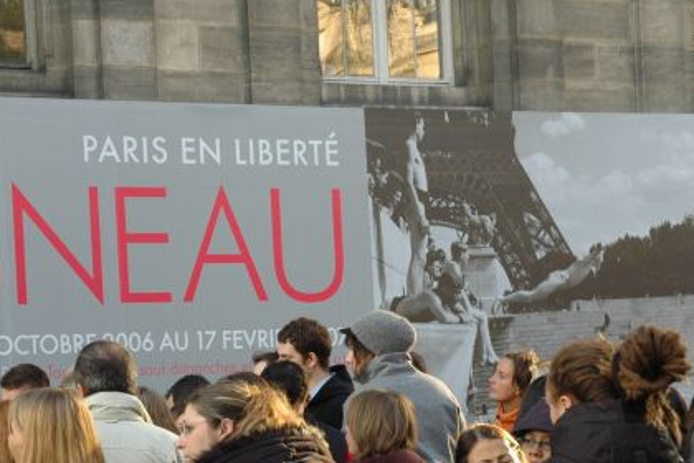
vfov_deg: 13.2
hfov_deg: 19.7
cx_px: 164
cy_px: 387
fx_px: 1985
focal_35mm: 103
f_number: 5.6
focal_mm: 40
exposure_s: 1/160
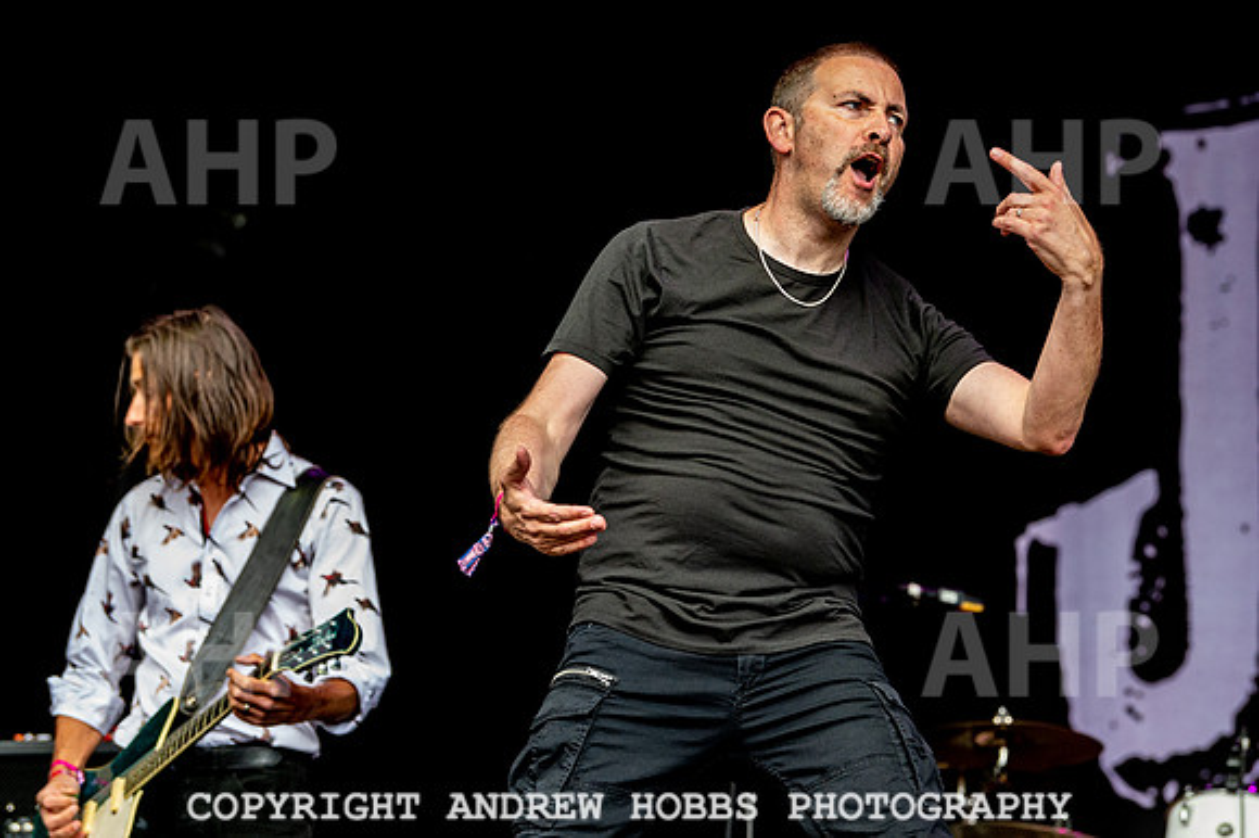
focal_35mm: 146
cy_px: 327
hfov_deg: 14.0
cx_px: 768
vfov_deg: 9.4
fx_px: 5117
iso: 2200
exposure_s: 1/640
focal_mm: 120
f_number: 5
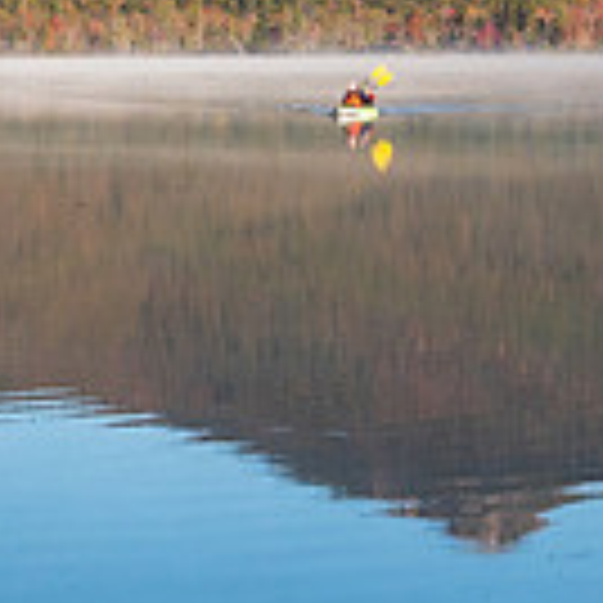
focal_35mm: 209
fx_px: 4119
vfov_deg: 8.3
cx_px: 289
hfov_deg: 8.4
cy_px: 18
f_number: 11
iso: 400
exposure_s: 1/320
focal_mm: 30
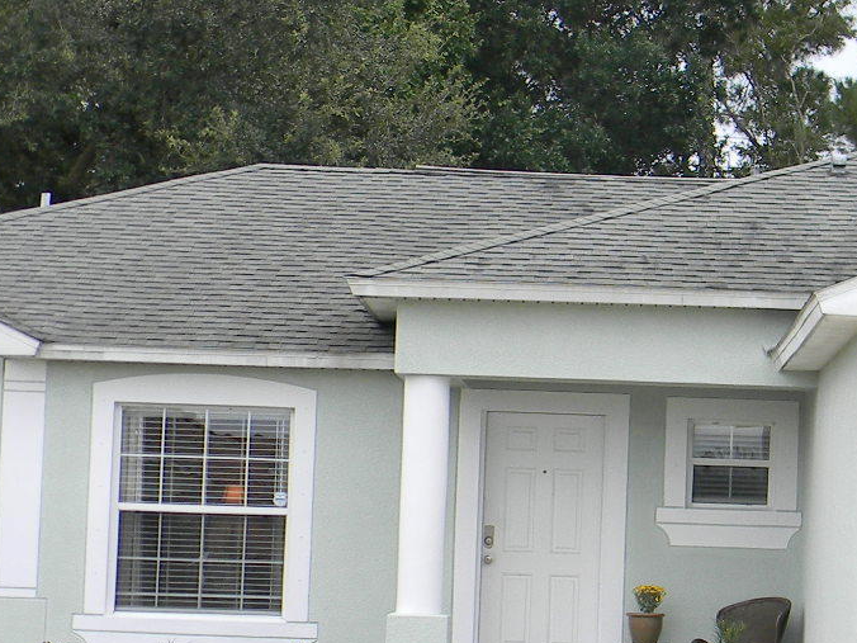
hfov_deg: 17.8
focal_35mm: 109
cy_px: 406
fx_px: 2699
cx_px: 754
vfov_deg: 13.6
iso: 80
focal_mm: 6.4
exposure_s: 1/365
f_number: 3.7
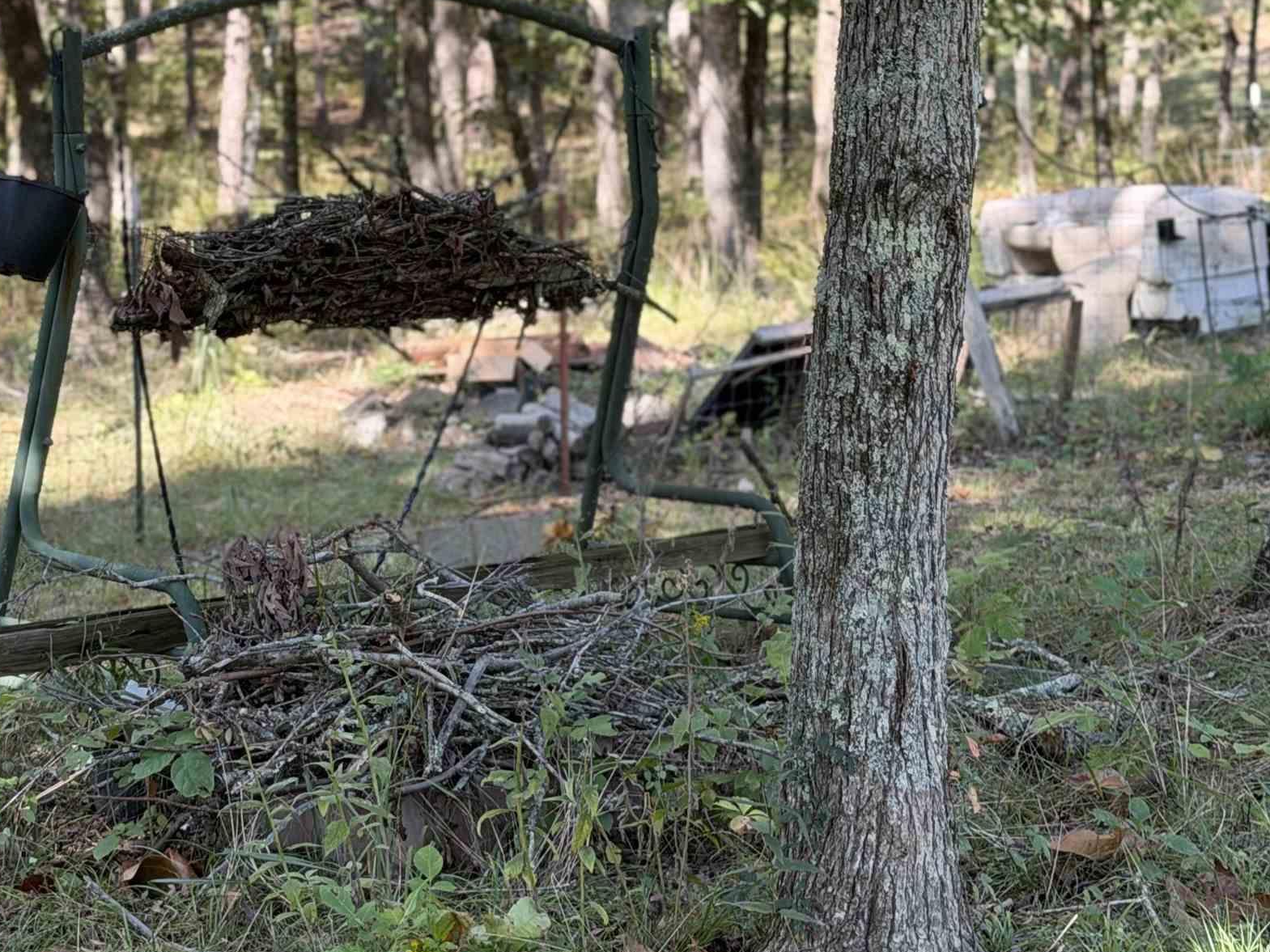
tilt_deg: -3.5
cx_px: 312
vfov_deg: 15.7
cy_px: 485
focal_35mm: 94
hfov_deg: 20.7
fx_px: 3449
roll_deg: +0.0
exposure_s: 1/282
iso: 80
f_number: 1.78
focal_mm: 6.76
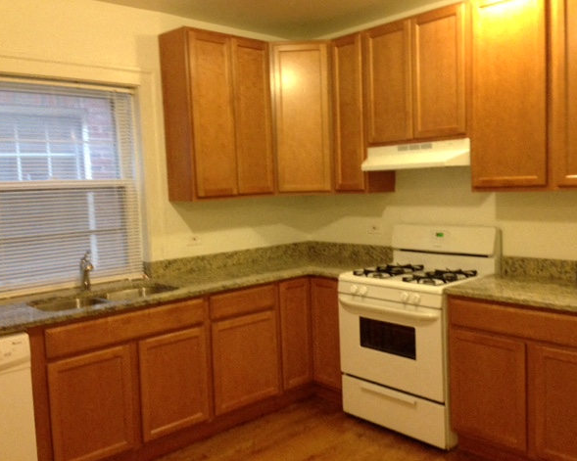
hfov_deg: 51.5
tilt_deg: -5.0
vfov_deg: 42.2
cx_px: 304
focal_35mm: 35
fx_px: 598
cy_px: 227
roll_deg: +0.7
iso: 250
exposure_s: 1/20
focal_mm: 4.12
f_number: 2.4
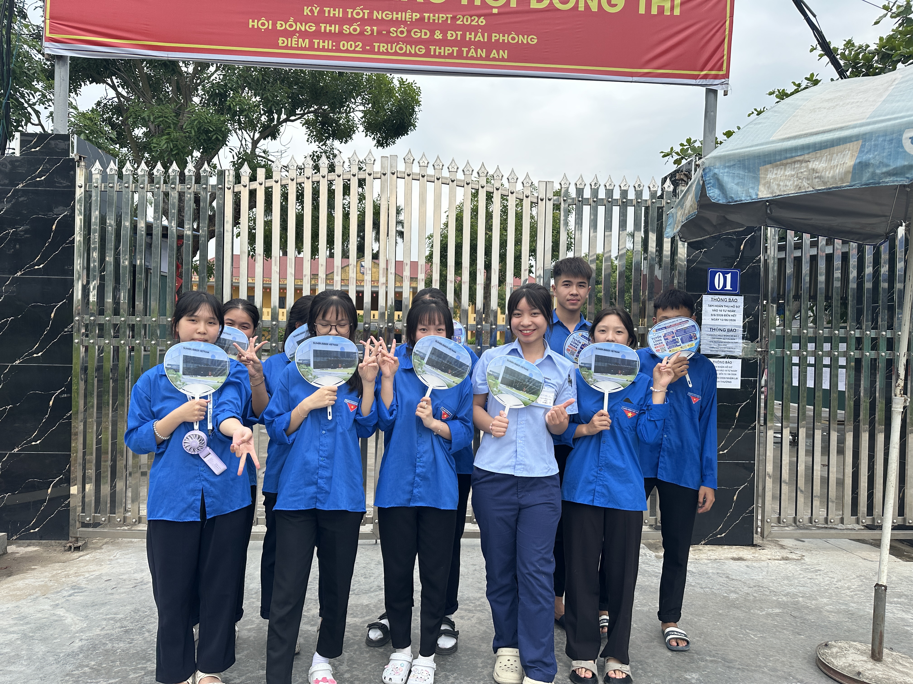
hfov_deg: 71.6
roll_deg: -0.8
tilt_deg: -0.8
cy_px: 342
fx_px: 633
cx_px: 456
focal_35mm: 24
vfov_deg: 56.8
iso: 80
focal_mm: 6.86
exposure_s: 1/1412
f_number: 1.78
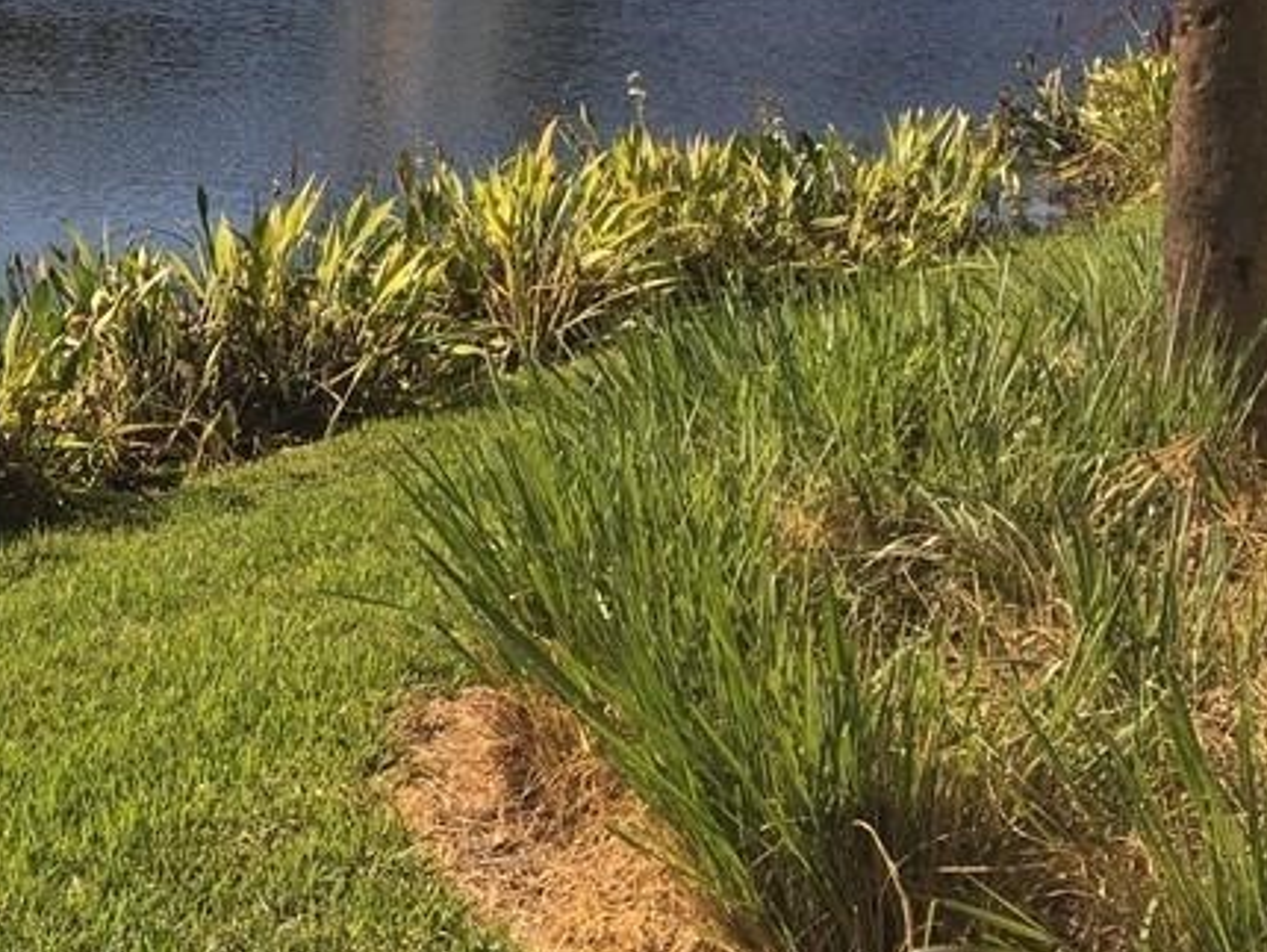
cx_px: -180
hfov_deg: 25.7
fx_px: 2527
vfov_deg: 20.9
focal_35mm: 69
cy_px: 124
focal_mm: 4.15
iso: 32
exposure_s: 1/2653
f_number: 2.2
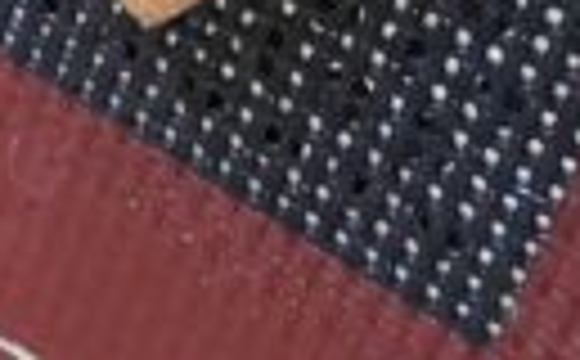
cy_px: -459
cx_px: 178
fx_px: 1625
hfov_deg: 20.2
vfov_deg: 11.0
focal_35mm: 103
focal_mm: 4.25
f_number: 1.8
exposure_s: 1/60
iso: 500
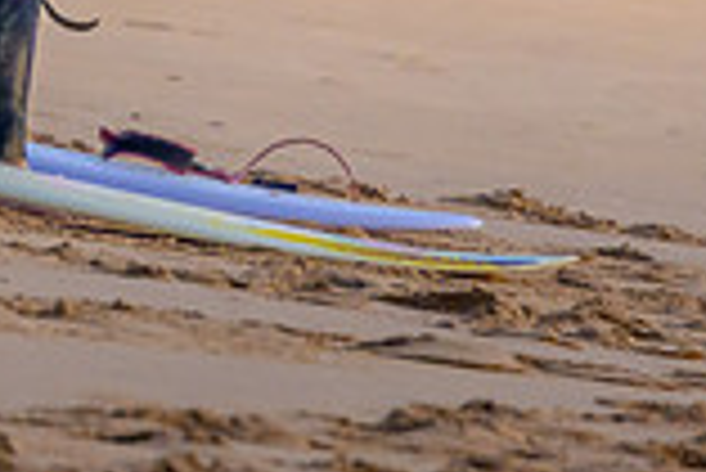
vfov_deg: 0.6
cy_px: -240
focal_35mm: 2407
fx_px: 47247
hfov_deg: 0.9
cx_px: -261
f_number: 11
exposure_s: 1/2000
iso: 2500
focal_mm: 650
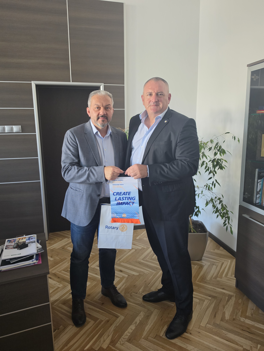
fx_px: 234
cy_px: 176
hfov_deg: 58.9
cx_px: 132
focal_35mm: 23
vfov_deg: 73.9
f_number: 1.4
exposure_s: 1/120
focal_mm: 6.5
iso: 320
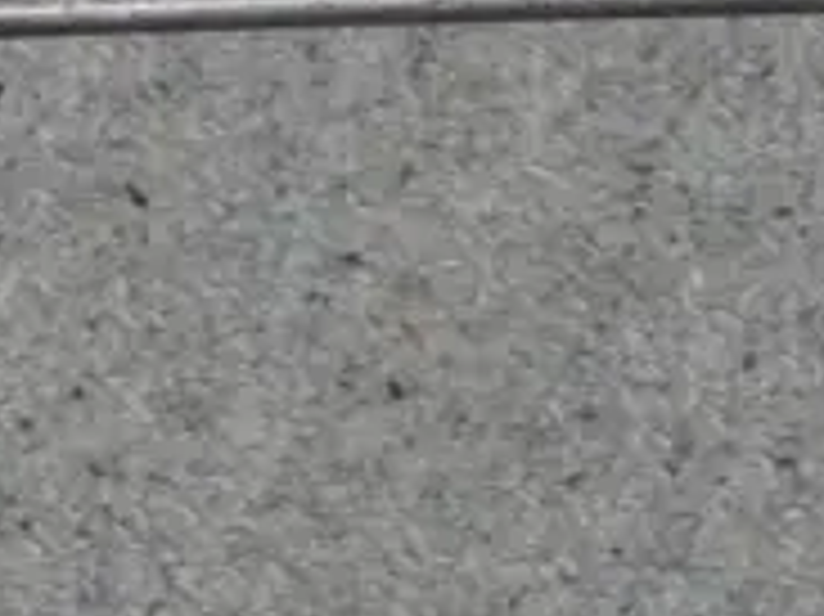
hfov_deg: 7.6
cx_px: -176
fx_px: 6137
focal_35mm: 258
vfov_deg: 5.7
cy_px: -43
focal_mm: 23
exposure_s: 1/60
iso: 500
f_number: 5.1
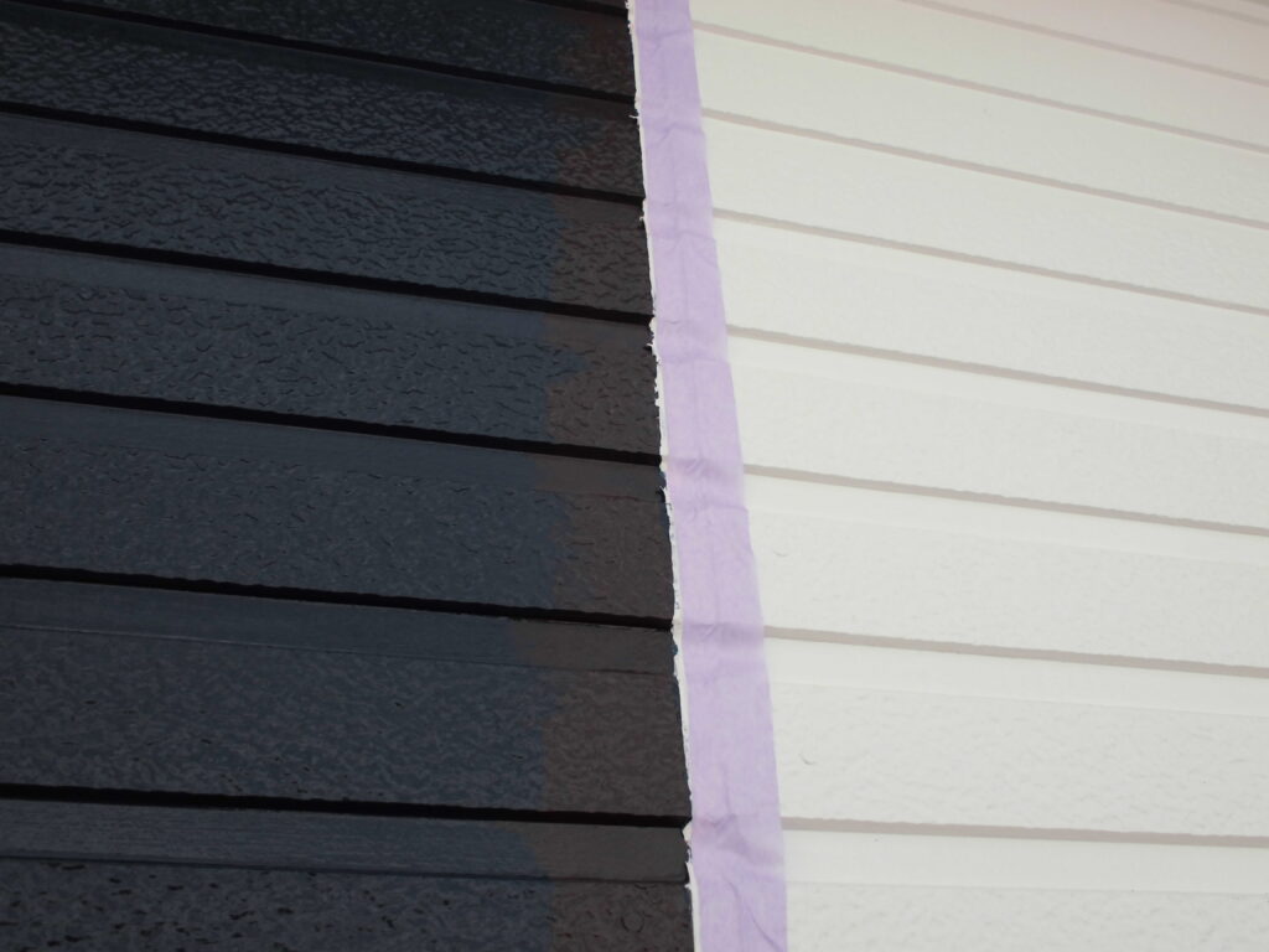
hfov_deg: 54.0
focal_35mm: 34
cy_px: 476
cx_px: 634
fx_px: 1246
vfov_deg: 41.8
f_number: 4
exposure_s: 1/200
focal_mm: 6.1
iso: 100
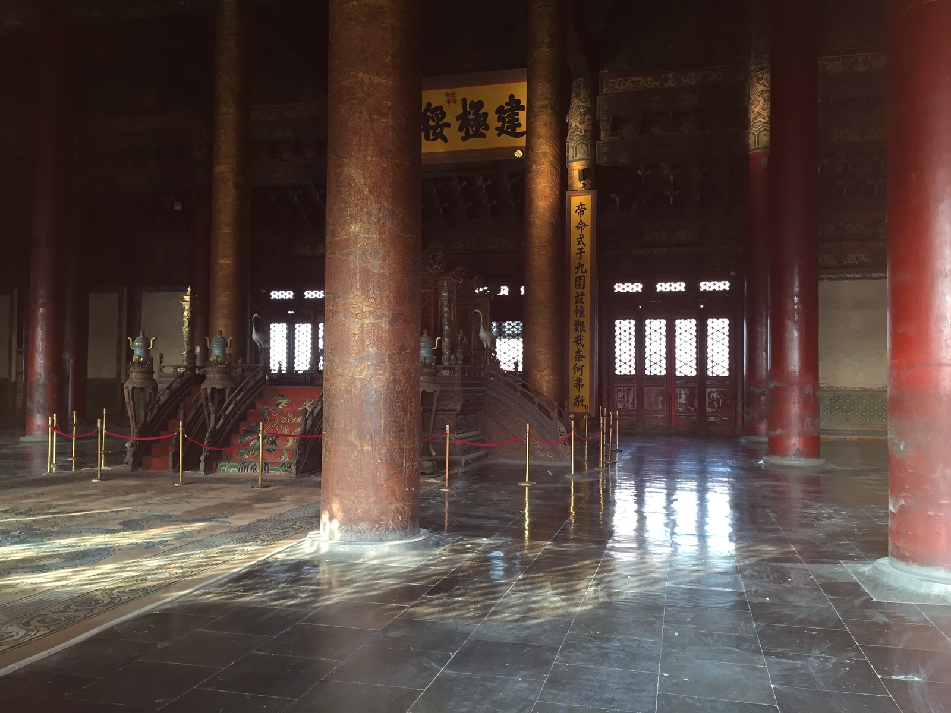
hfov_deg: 61.7
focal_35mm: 29
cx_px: 476
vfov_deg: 48.2
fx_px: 797
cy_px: 356
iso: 100
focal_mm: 4.15
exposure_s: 1/33
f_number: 2.2
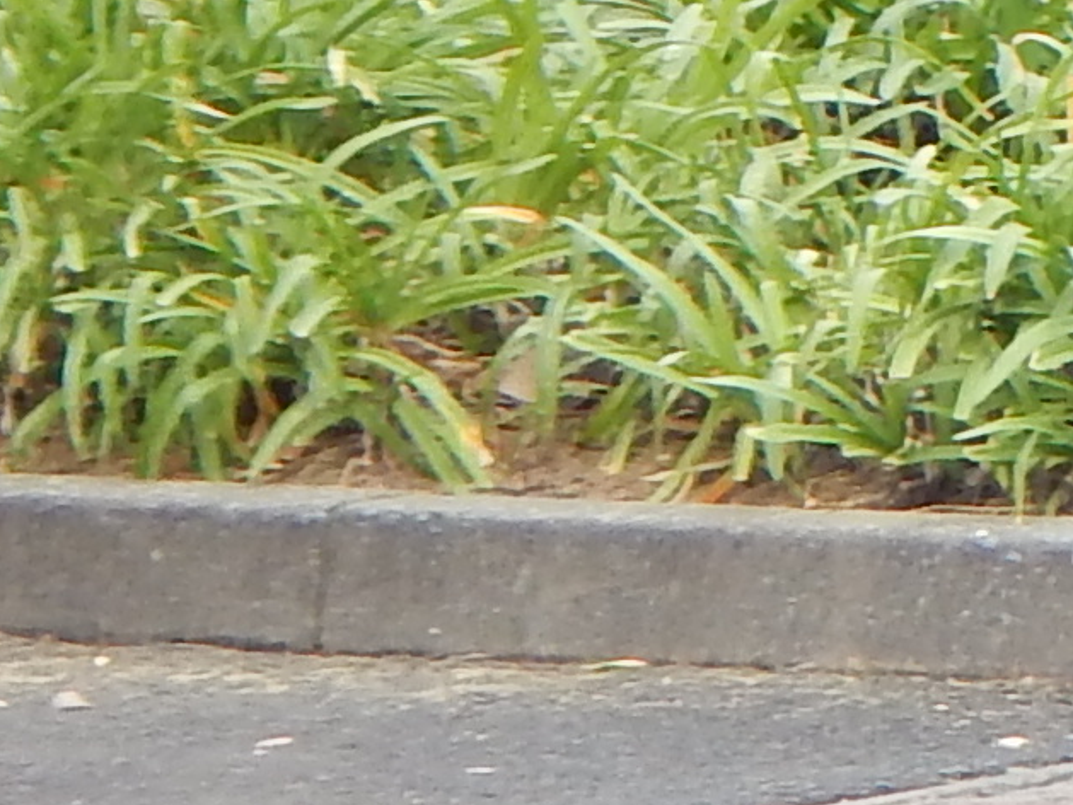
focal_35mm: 623
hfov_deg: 3.1
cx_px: 3625
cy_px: -1409
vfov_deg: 2.4
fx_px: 19315
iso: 125
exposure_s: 1/80
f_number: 4.3
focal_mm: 15.3
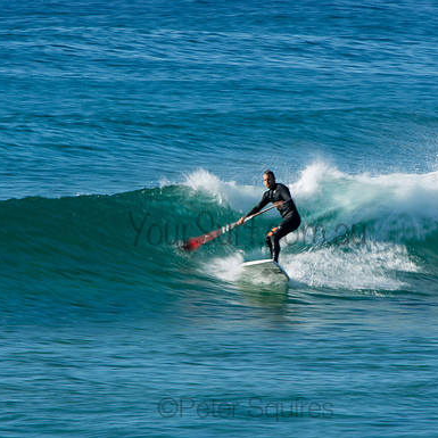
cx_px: 246
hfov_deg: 2.8
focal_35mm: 634
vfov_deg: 2.8
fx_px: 9076
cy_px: 219
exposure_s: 1/20
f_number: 22
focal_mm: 330
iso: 100
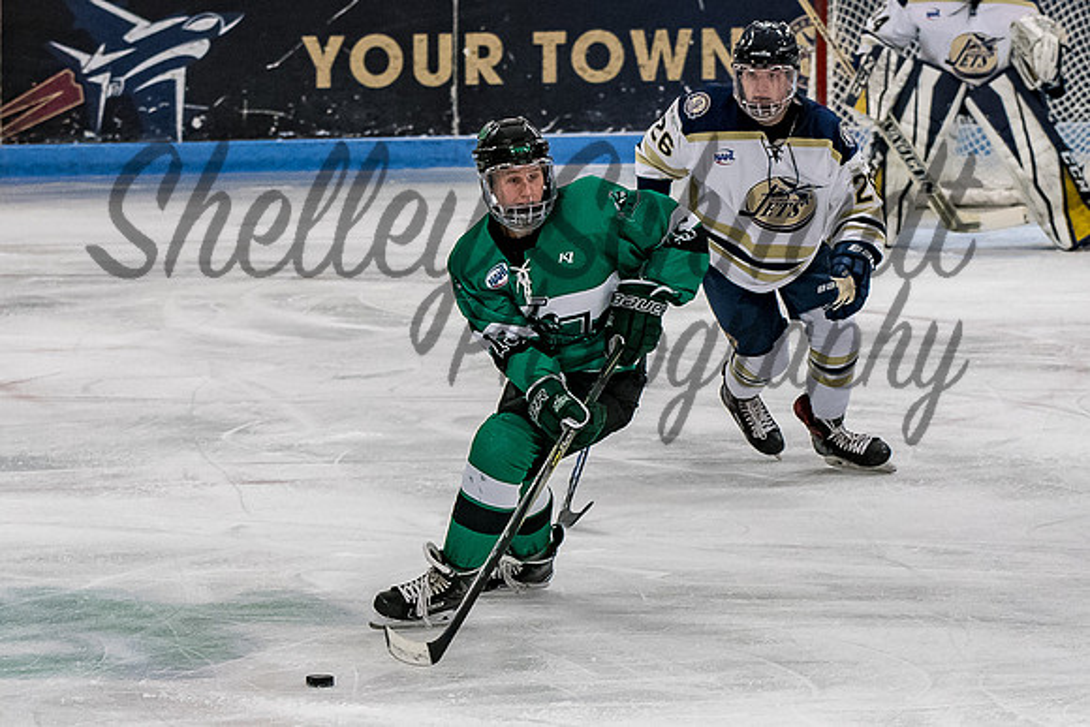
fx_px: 8234
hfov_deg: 7.6
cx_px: 548
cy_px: 329
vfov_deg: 5.1
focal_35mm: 272
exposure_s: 1/800
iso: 2500
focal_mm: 100
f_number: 4
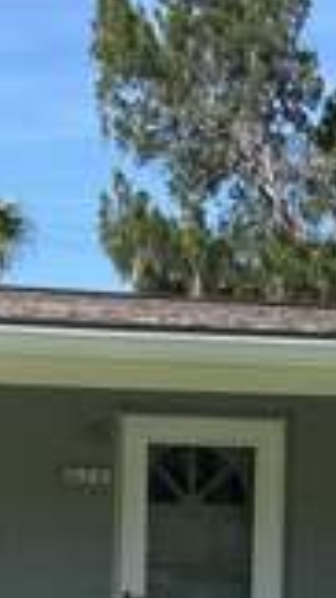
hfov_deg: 8.6
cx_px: -7
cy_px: 657
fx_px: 2220
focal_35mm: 140
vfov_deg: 15.0
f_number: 1.6
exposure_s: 1/1992
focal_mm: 5.1
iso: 50
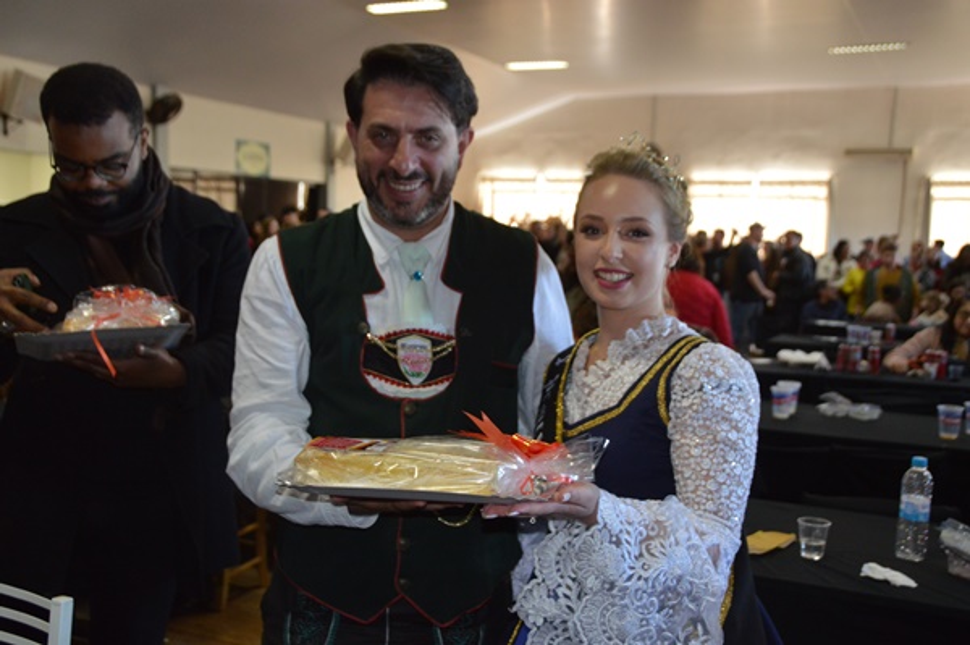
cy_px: 322
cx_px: 485
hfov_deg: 49.6
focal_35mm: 39
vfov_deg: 34.2
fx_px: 1050
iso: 1100
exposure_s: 1/60
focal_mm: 26
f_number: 4
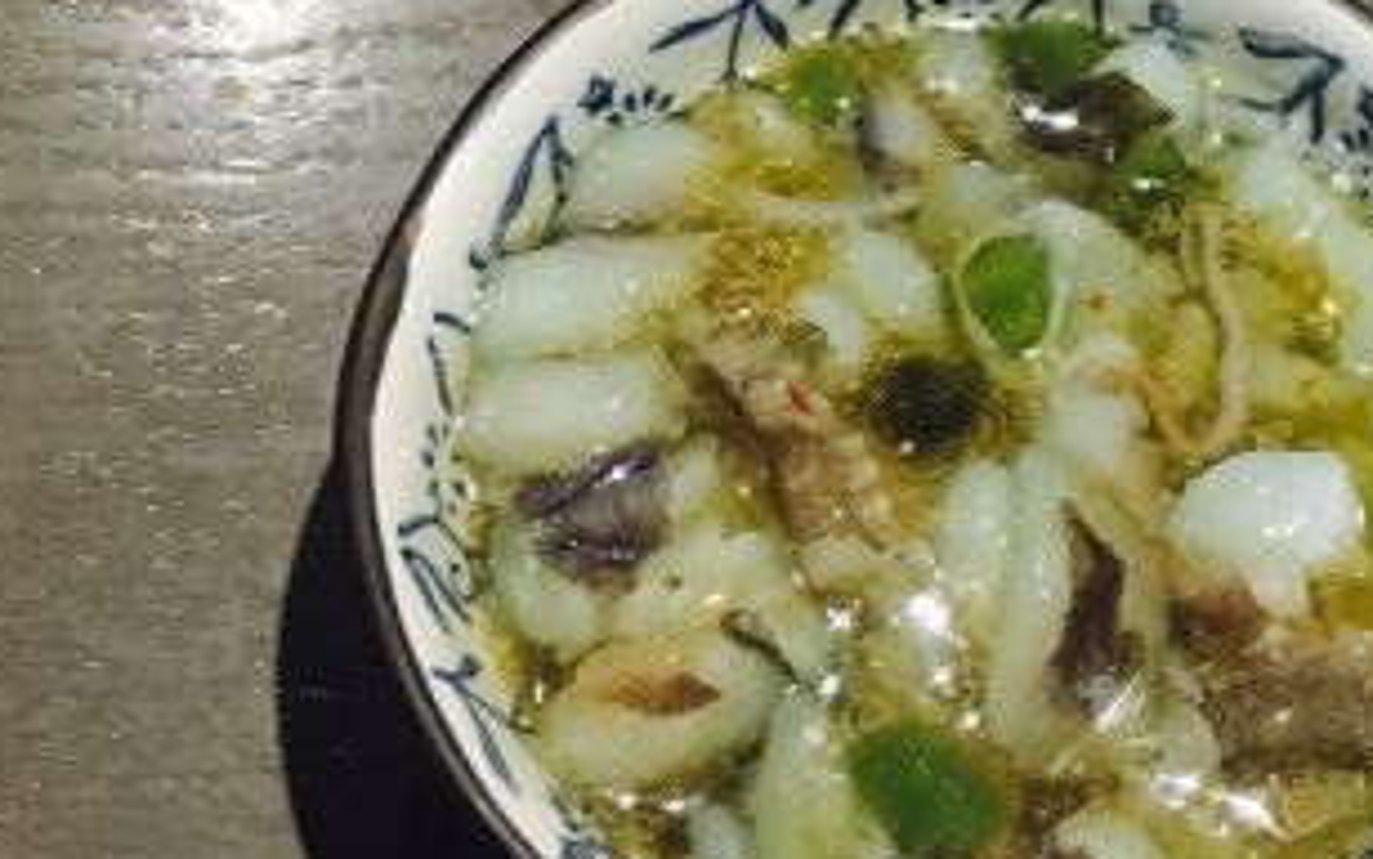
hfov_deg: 27.9
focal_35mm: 70
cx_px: 1319
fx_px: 2620
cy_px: 16
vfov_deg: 18.2
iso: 200
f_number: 2.2
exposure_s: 1/25
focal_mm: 4.15
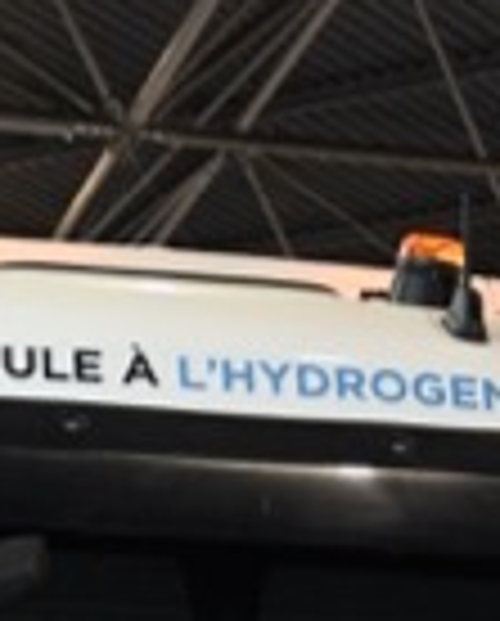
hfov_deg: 8.2
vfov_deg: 9.6
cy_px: 1274
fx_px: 3448
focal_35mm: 187
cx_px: -16
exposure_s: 1/125
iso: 1600
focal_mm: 43
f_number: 5
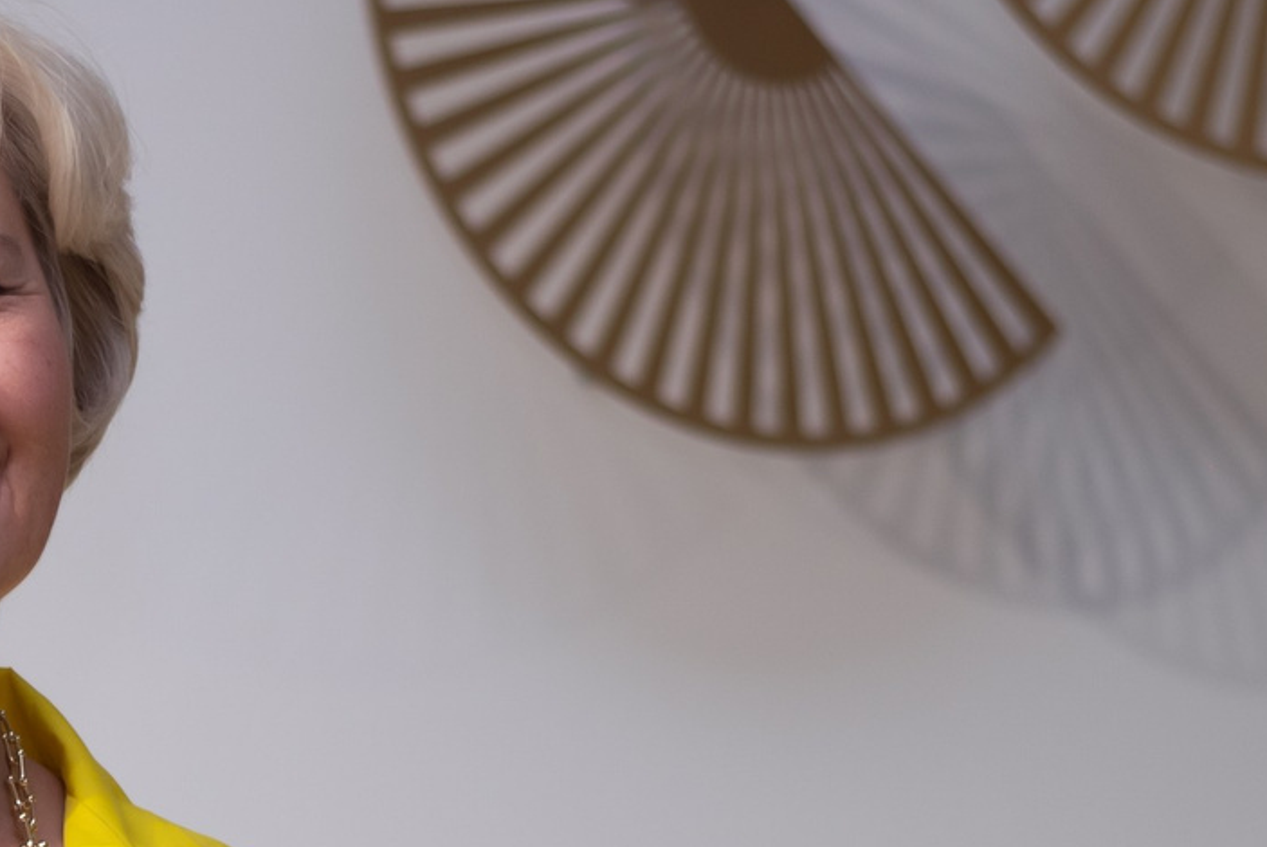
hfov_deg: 11.1
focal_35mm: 182
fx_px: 6411
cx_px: -178
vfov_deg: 7.5
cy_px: 1061
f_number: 2.2
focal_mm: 50
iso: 160
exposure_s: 1/200
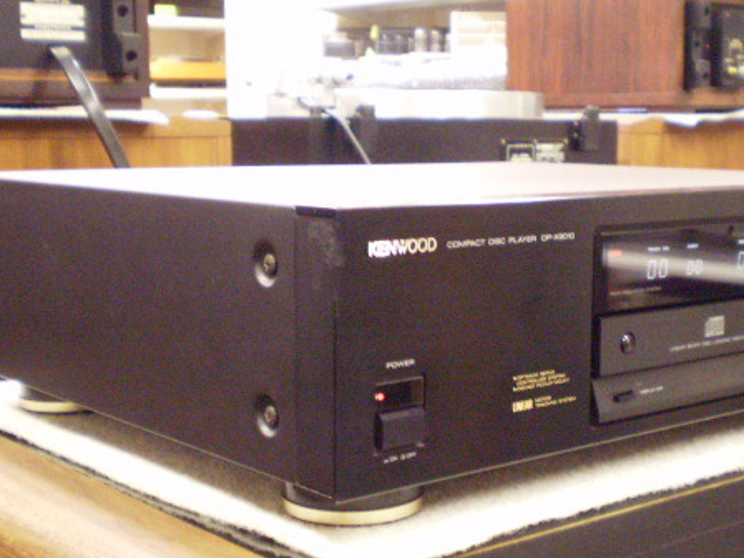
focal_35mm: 60
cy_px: 294
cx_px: 458
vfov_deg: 24.4
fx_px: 1290
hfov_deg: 32.1
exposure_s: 1/15
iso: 800
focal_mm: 7.4
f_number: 3.5
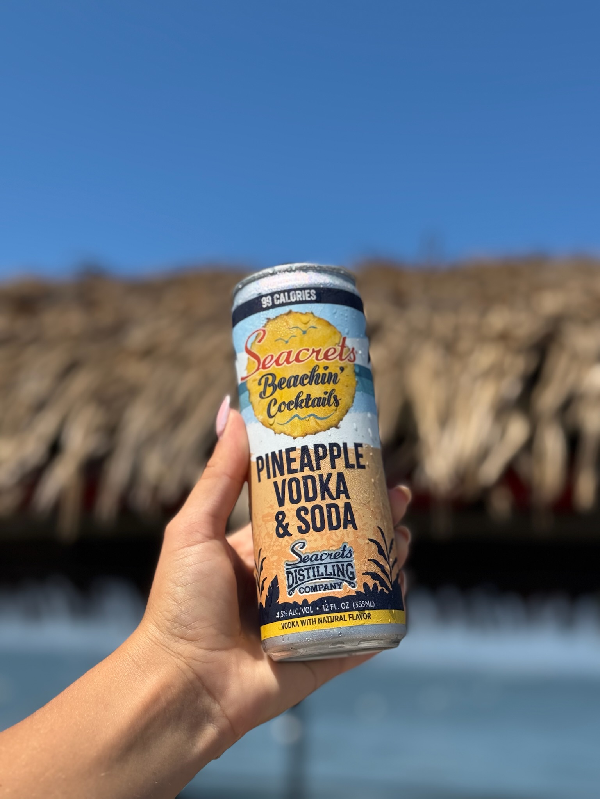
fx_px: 1109
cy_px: 400
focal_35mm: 48
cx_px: 300
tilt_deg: +12.3
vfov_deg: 39.7
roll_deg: -2.3
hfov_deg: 30.3
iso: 64
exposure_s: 1/4975
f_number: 1.78
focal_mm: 6.76
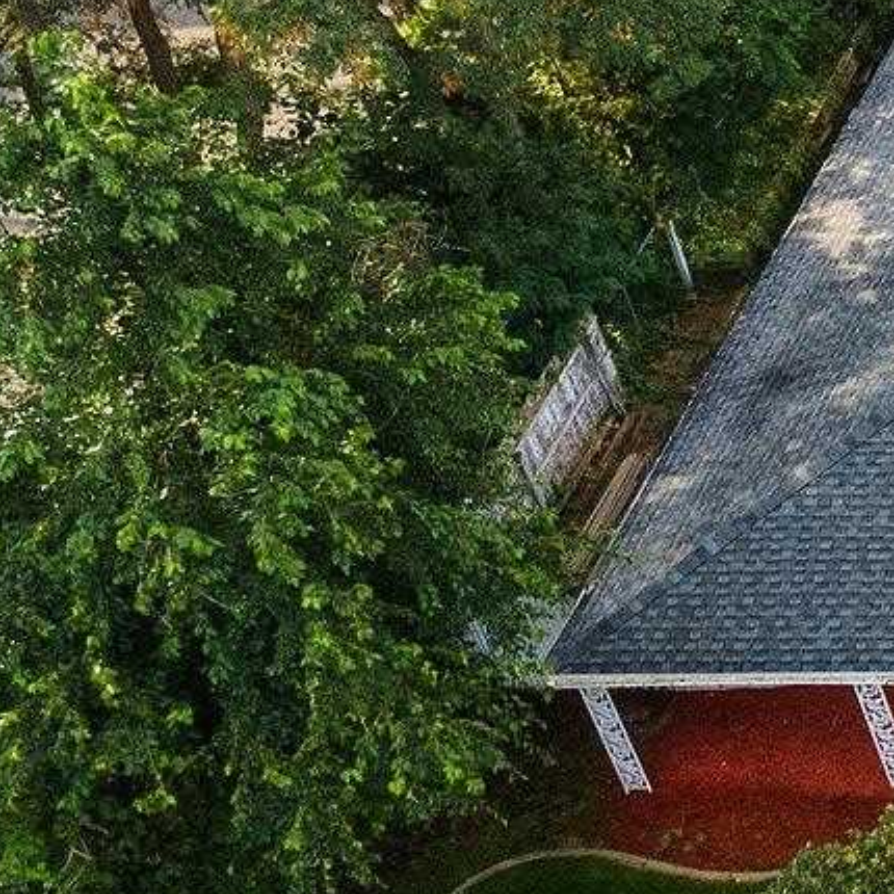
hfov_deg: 13.3
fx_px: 2951
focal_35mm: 101
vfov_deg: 17.2
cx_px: 2075
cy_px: 252
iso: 100
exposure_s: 1/160
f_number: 2.8
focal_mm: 4.5
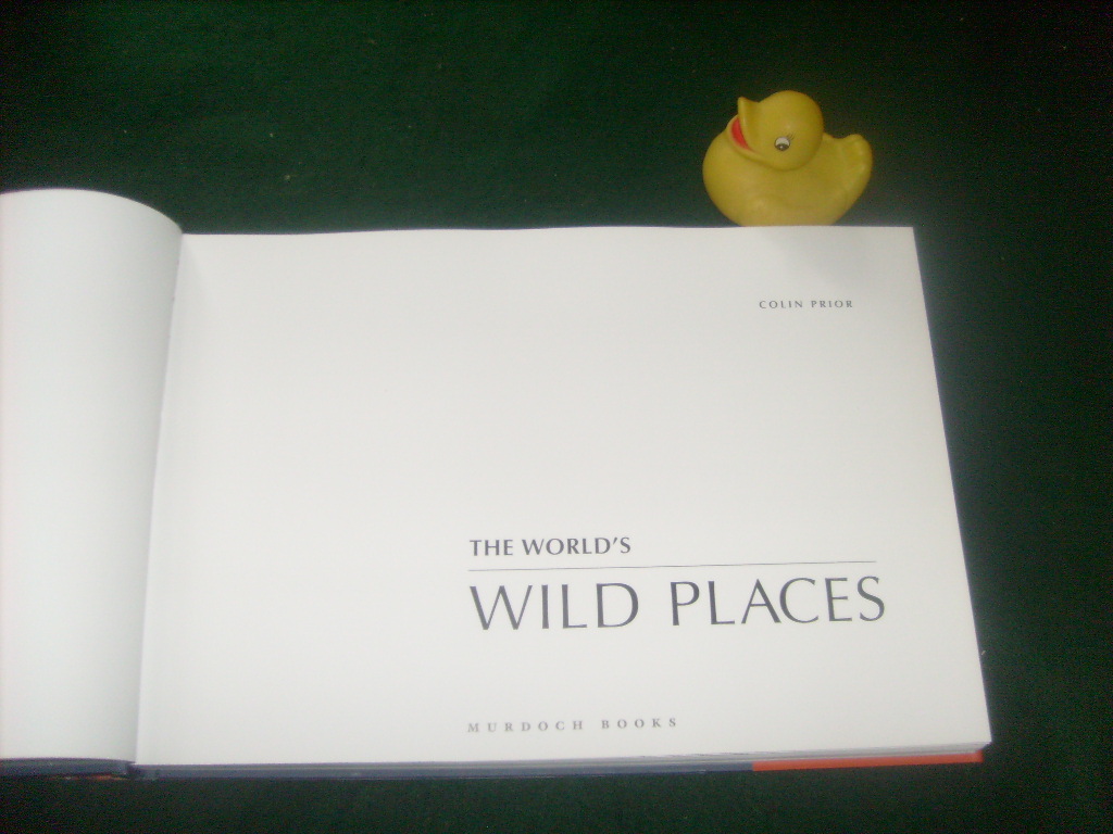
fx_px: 1125
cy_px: 417
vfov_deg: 40.7
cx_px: 556
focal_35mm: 35
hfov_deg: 52.6
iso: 100
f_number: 2.8
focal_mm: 5.8
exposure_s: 1/45
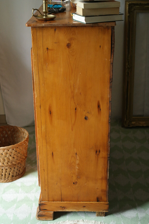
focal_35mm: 58
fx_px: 360
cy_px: 112
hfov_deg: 23.4
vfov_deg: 34.5
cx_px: 74
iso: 1600
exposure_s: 1/30
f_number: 6.3
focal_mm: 38
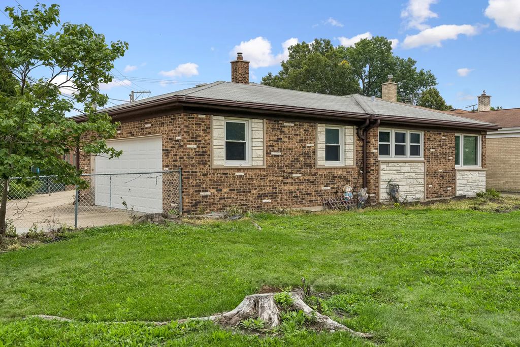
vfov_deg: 37.9
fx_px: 506
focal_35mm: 35
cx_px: 260
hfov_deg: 54.4
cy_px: 174
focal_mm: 35
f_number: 8
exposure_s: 1/2500
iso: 400
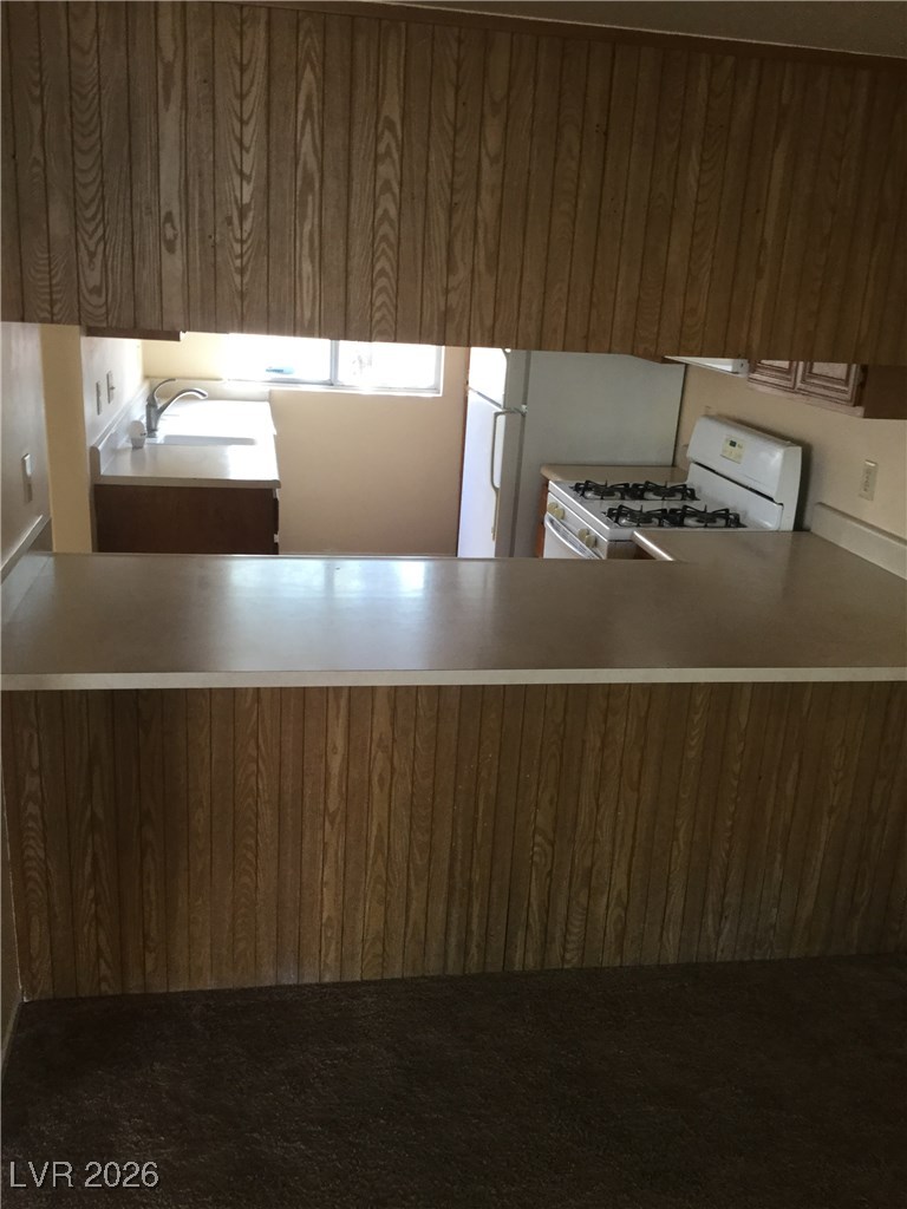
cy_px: 604
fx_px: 1083
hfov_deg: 45.4
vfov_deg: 58.4
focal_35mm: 31
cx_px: 454
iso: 64
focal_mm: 3.3
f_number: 2.4
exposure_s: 1/30
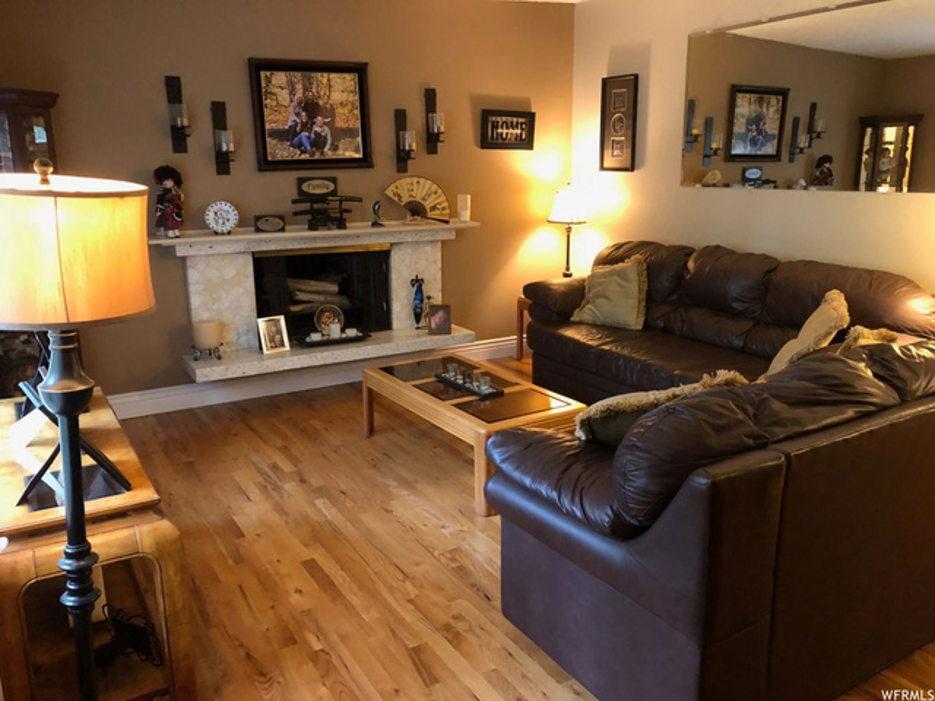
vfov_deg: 49.7
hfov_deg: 63.4
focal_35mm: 28
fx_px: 756
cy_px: 350
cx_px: 468
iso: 80
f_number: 1.8
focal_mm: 3.99
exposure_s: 1/5
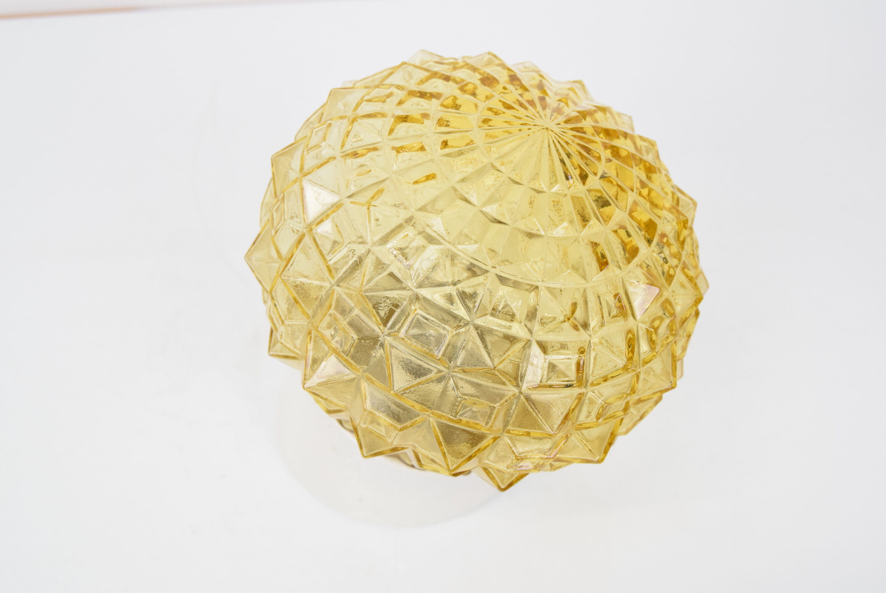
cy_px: 296
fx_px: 887
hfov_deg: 53.1
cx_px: 443
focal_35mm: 36
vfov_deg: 36.9
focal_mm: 24
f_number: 7.1
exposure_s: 1/200
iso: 1600
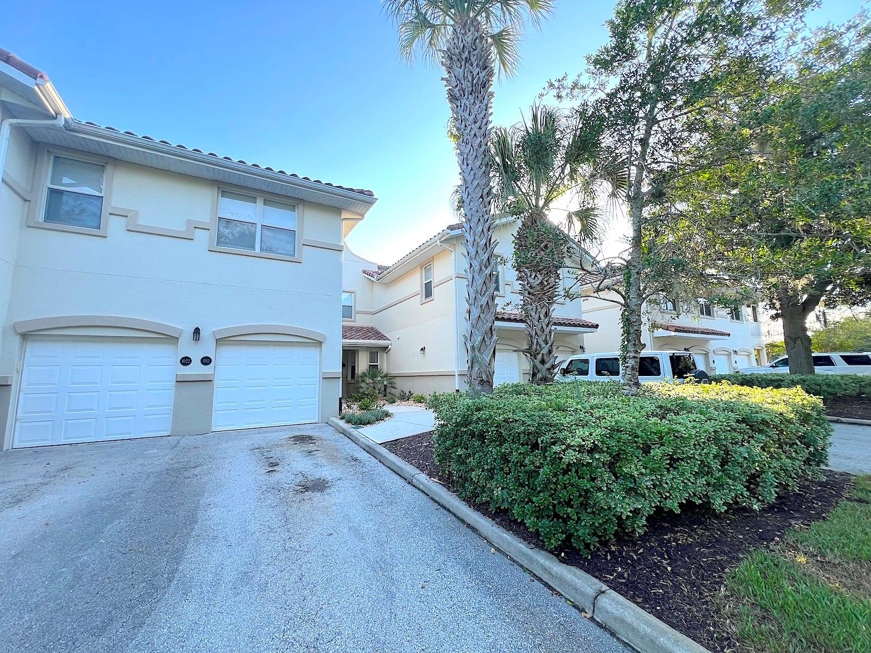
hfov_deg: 106.2
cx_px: 436
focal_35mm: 13
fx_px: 327
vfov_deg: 89.9
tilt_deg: +7.4
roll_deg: +0.8
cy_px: 326
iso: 32
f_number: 1.8
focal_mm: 1.57
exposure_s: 1/157
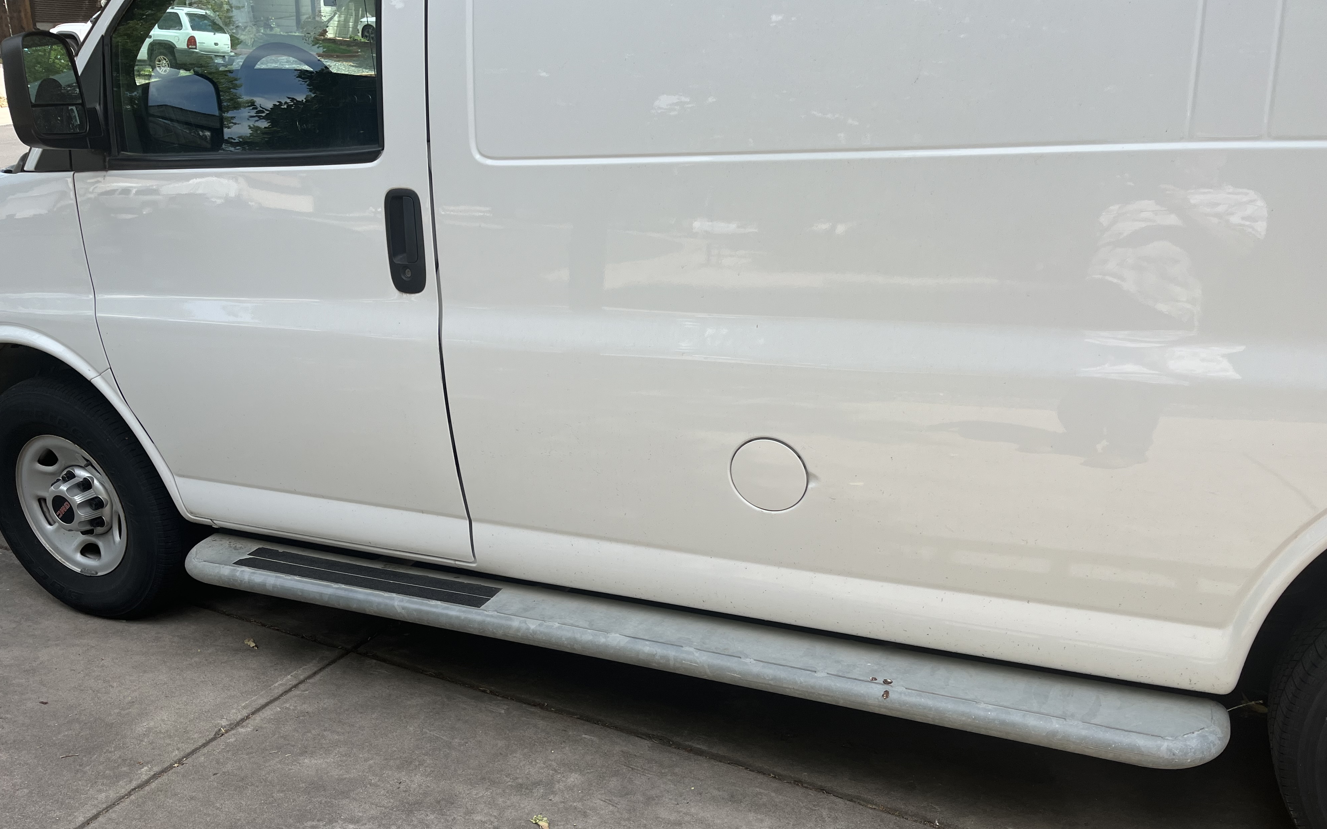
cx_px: 655
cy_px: 473
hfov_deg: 66.5
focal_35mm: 28
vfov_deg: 44.4
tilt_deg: -21.8
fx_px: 1013
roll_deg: -1.2
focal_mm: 5.1
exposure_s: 1/1117
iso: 50
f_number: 1.6
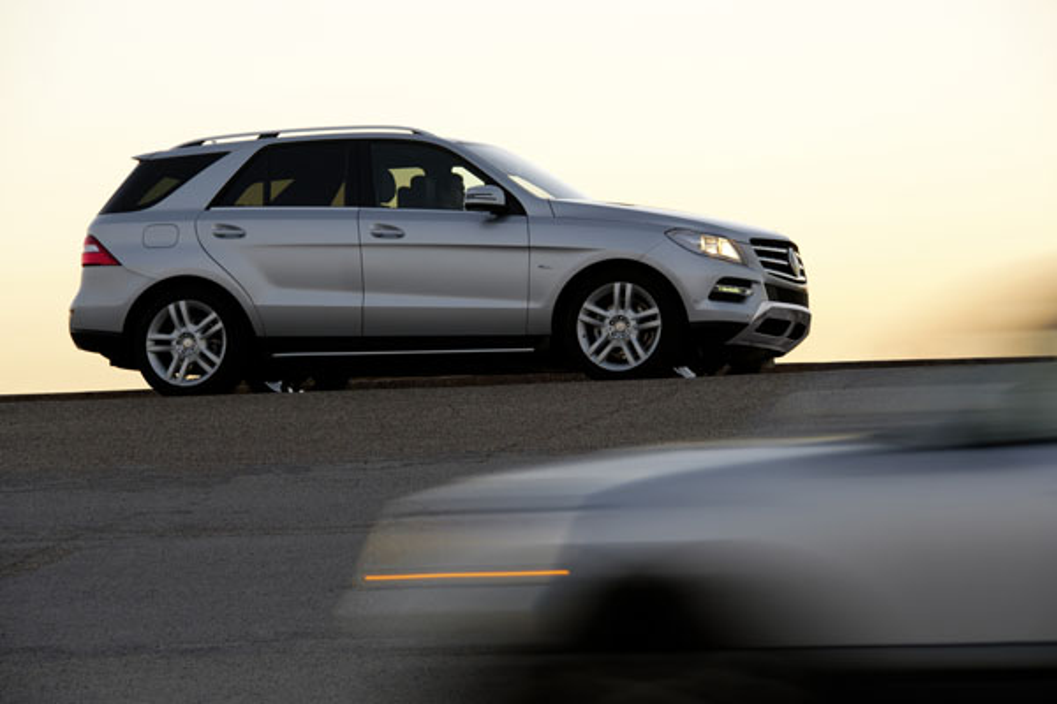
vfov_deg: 8.9
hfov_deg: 13.2
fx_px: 4551
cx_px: 528
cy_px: 352
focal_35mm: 155
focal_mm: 155
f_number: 7.1
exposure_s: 1/15
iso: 100
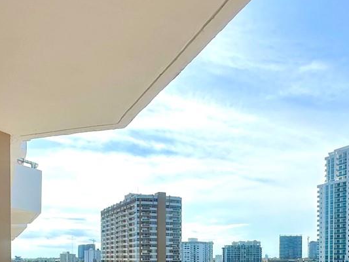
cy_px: 265
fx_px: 424
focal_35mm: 42
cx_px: 175
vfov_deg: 31.6
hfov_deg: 44.8
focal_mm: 2.22
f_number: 2.2
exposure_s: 1/4132
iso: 50
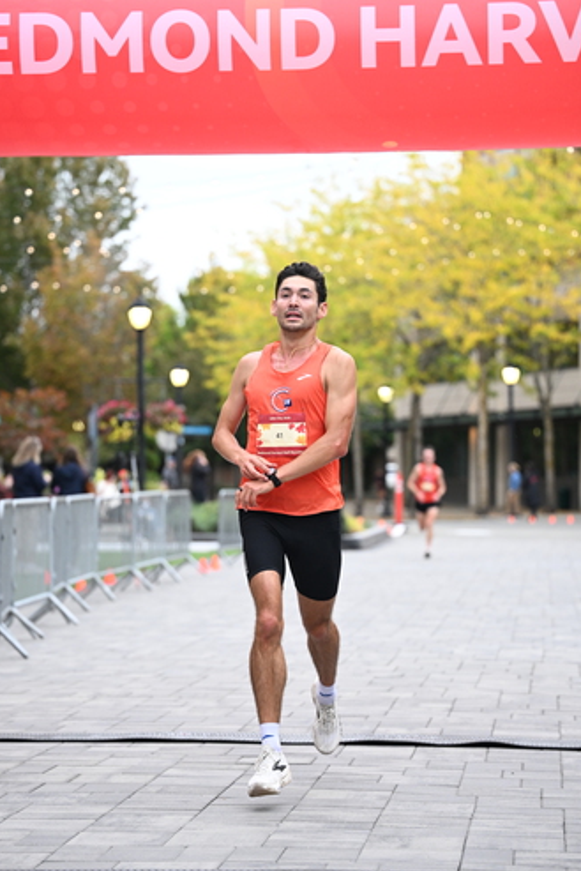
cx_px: 294
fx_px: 2564
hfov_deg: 12.9
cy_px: 445
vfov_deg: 19.3
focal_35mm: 106
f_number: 2.8
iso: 1600
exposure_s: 1/800
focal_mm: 95
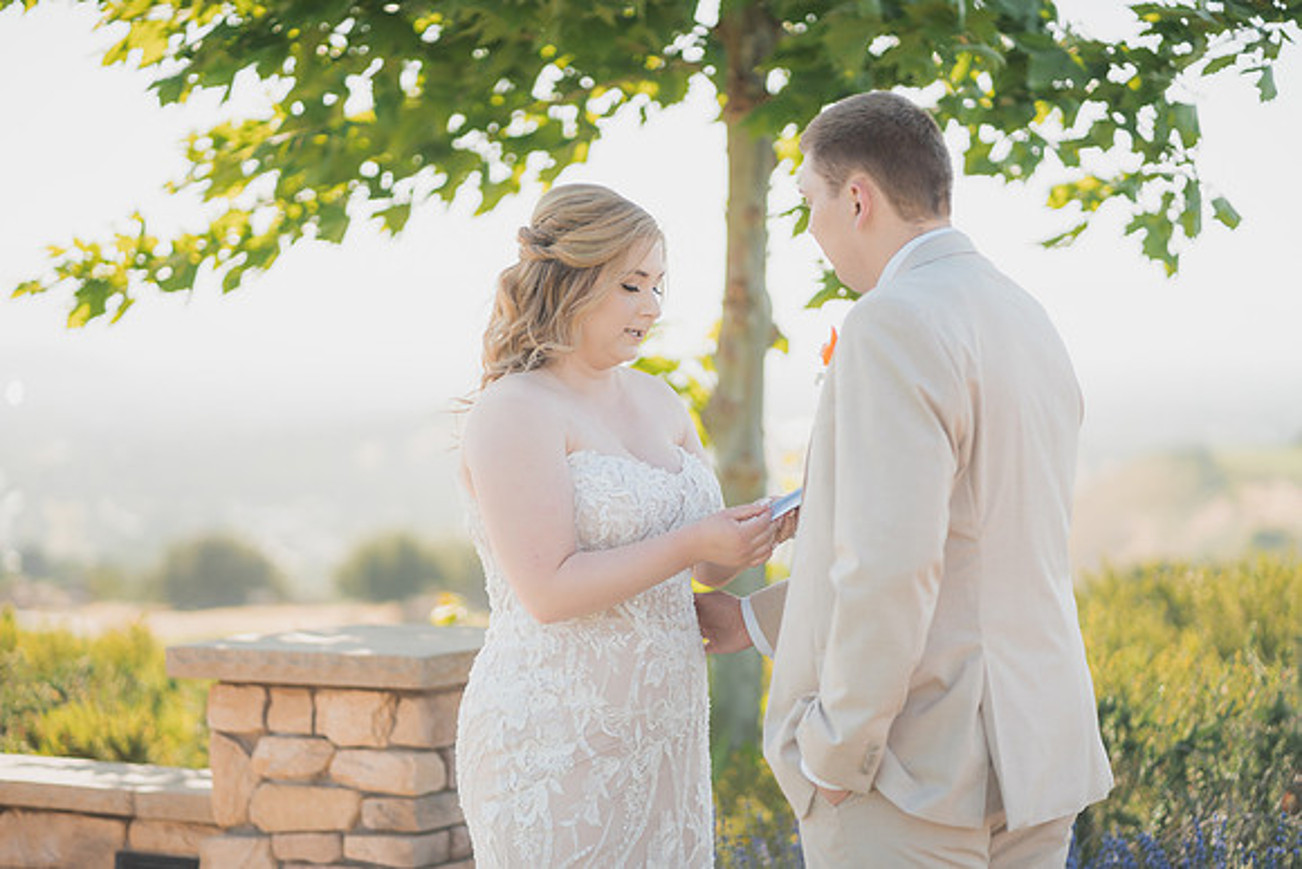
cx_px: 651
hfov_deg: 23.9
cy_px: 434
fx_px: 3075
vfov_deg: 16.1
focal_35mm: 85
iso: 125
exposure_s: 1/2000
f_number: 1.8
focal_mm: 85
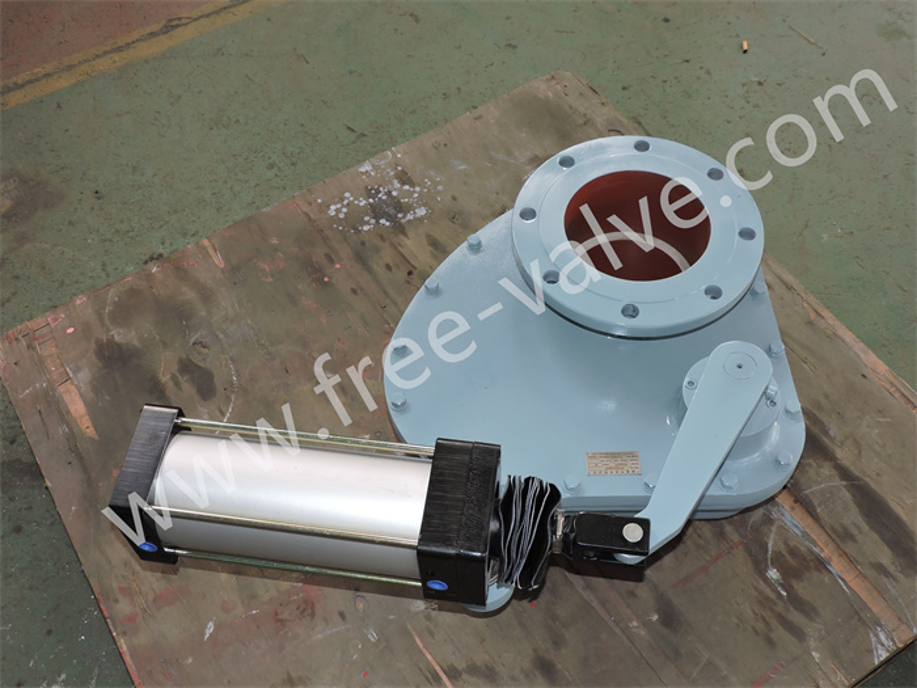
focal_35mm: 40
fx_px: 1060
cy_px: 344
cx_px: 458
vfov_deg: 36.0
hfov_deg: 46.8
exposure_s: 1/30
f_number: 3.3
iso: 200
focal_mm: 7.1
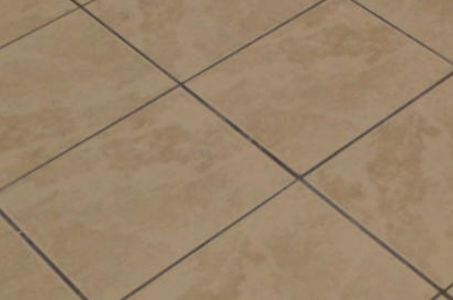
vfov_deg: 9.0
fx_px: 1369
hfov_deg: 17.2
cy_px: -719
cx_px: 646
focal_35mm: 109
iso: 400
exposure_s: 1/60
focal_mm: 10
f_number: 4
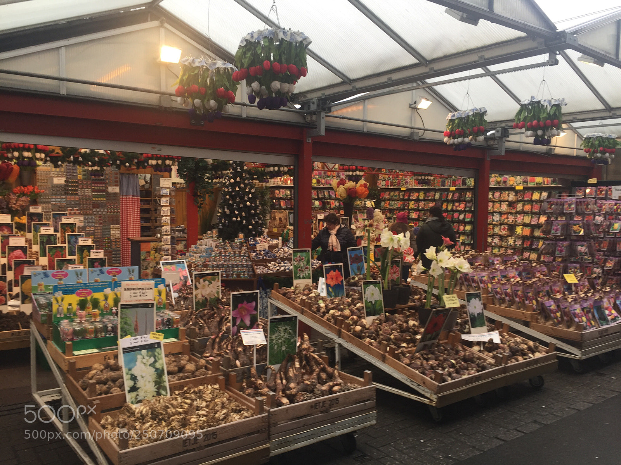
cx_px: 310
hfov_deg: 61.7
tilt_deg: -3.8
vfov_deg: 48.2
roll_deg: -2.5
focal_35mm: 29
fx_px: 520
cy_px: 232
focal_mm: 4.15
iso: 32
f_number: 2.2
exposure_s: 1/110
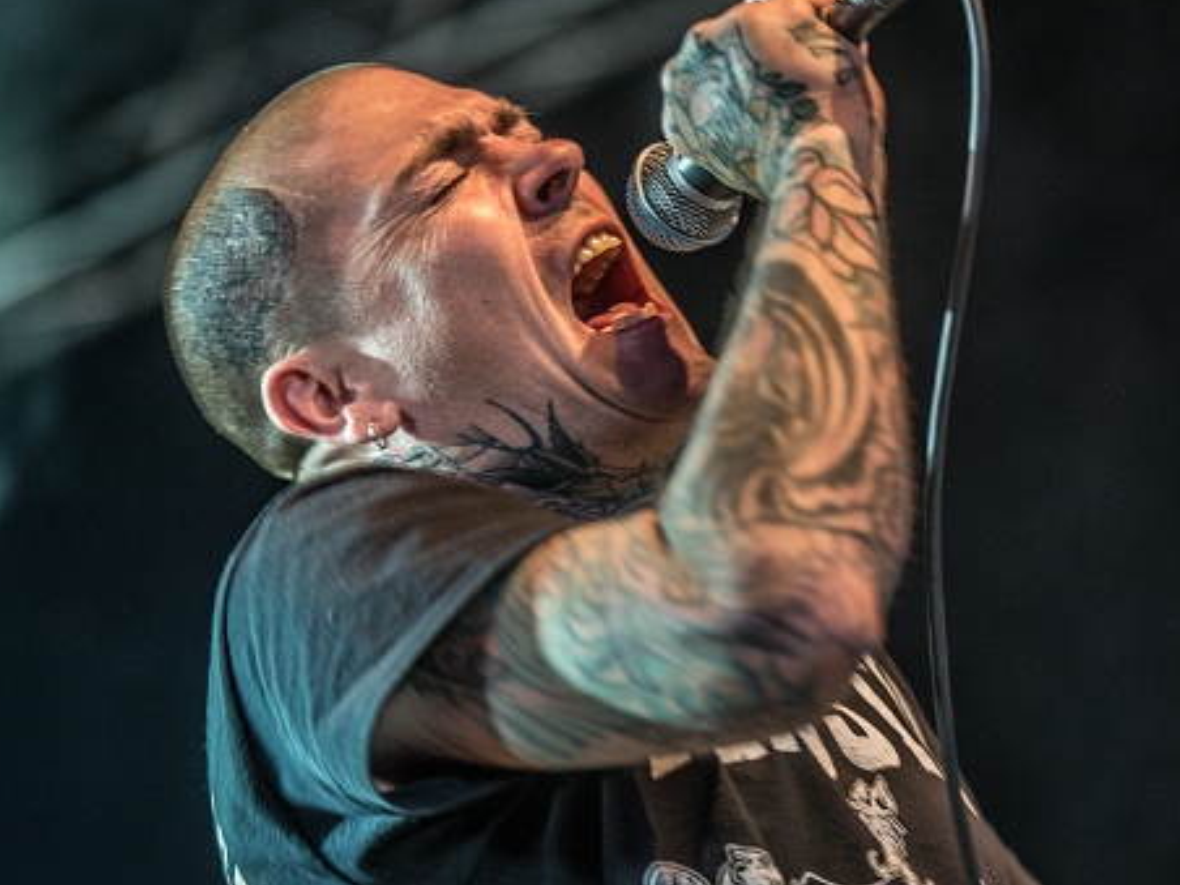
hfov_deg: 10.6
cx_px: 812
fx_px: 6375
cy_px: 427
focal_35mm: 187
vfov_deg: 7.9
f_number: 2.8
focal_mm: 122
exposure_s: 1/100
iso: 1600
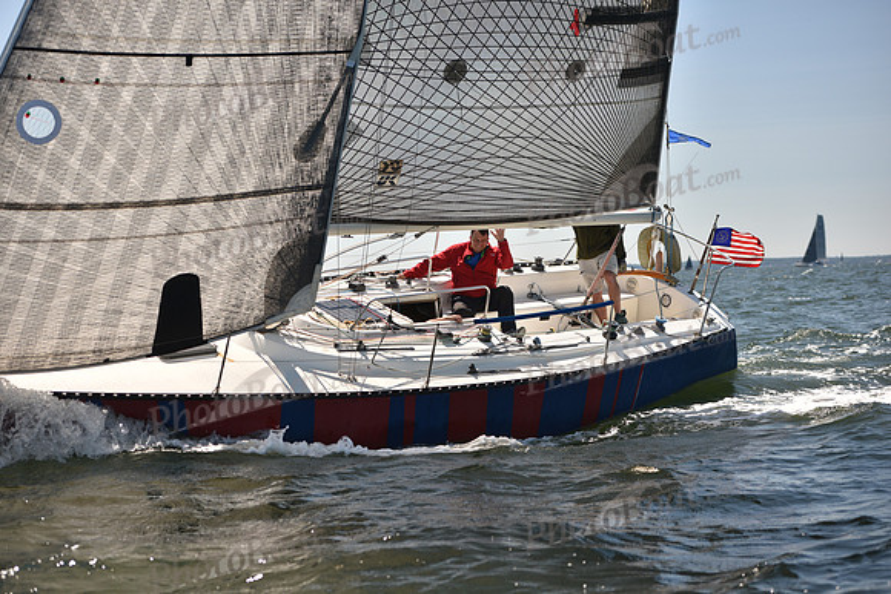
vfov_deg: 19.5
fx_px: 1733
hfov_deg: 28.8
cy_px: 297
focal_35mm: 70
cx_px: 446
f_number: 3.5
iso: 250
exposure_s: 1/1250
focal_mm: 70
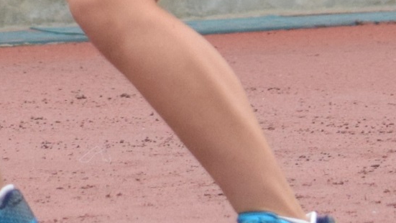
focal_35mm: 525
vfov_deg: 2.3
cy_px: -364
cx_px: -20
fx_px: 5513
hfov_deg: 4.1
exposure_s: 1/2500
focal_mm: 92
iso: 1250
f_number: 4.5
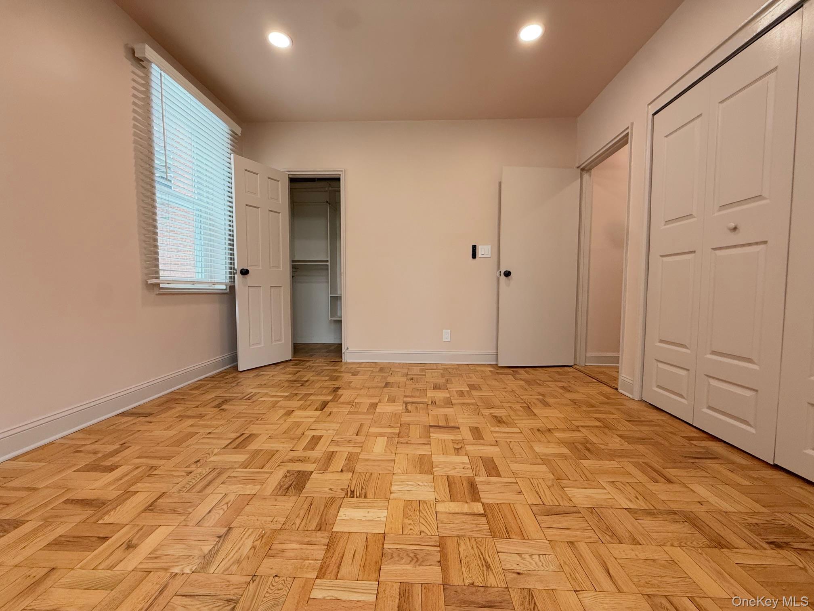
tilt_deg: -2.5
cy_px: 306
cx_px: 407
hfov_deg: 102.1
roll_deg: -0.4
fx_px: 329
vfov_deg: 85.7
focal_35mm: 14
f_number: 2.2
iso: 250
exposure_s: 1/120
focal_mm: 2.22
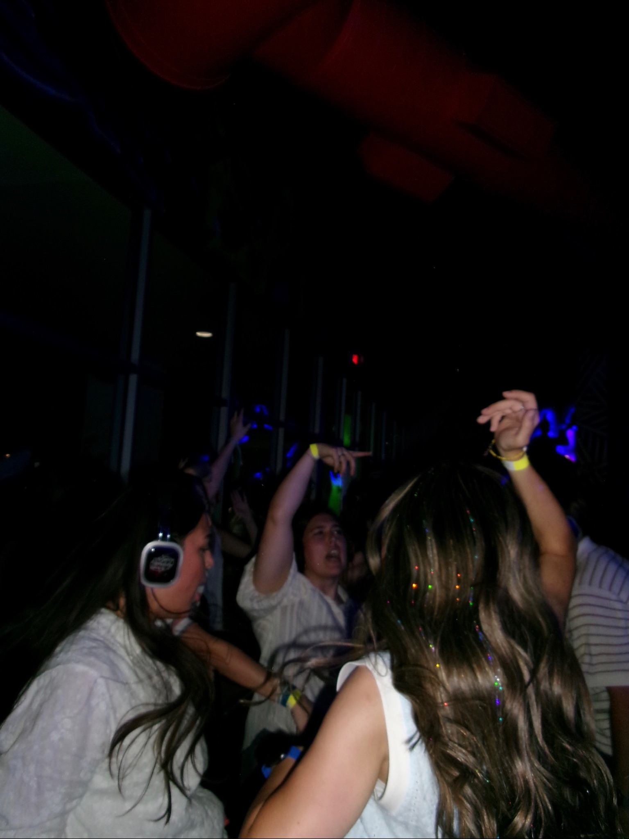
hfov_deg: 49.7
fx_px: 678
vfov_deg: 63.4
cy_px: 420
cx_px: 314
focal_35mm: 28
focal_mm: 5.1
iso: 250
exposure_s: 1/50
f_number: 3.9
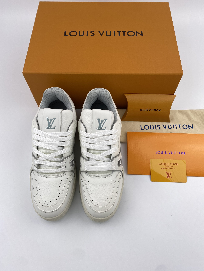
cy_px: 136
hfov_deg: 53.1
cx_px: 102
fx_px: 204
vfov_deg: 67.3
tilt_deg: -63.2
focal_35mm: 26
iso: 32
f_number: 1.8
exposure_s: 1/1898
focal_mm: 4.25
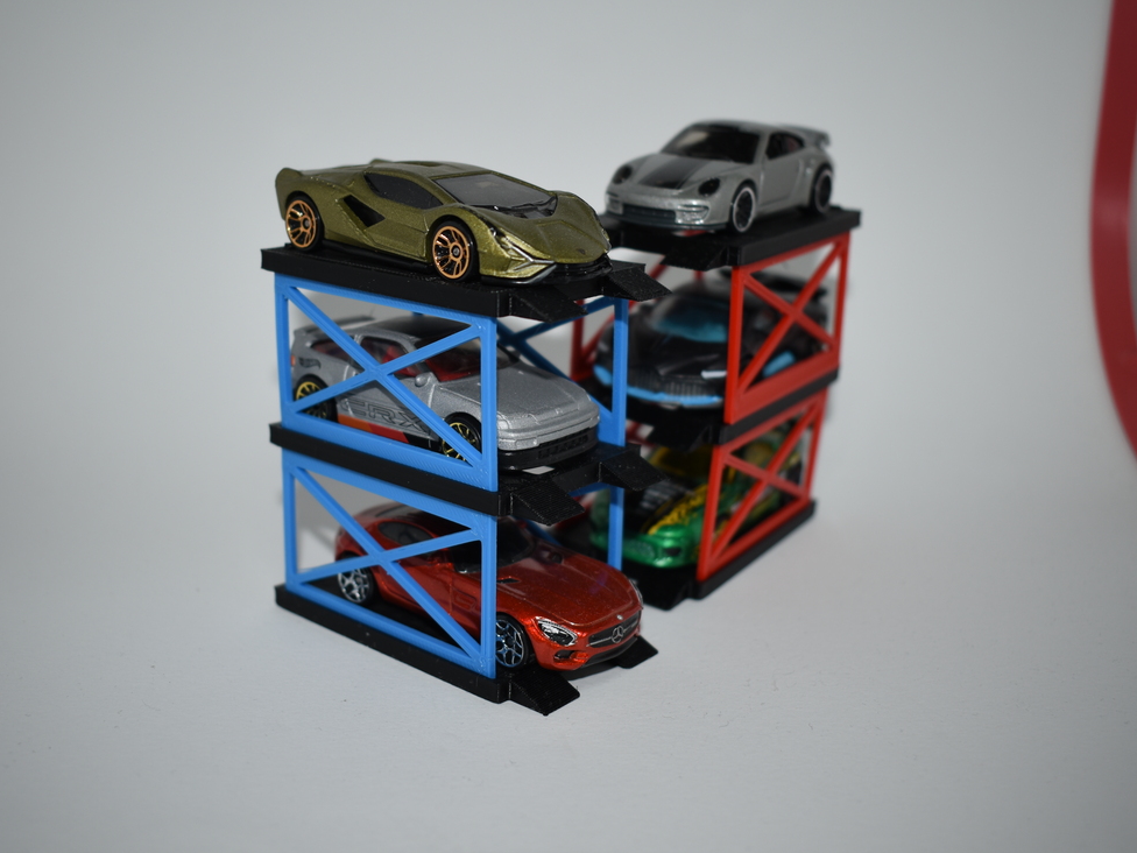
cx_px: 522
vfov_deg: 34.7
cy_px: 417
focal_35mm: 42
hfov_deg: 45.2
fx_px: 1365
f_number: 4
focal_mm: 25
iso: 100
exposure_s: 1/60
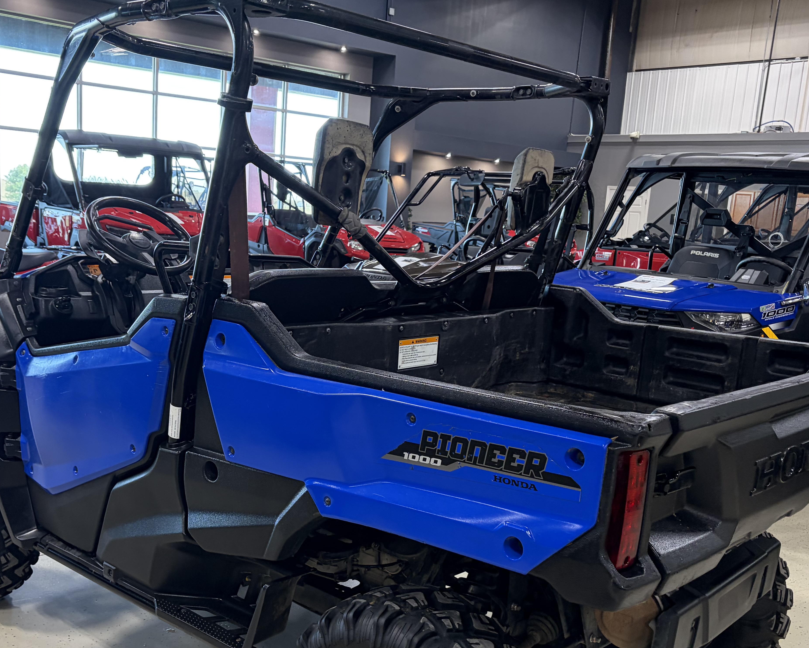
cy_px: 409
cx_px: 375
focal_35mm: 39
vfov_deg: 38.0
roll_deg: -3.2
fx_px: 934
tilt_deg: -9.1
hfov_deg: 46.8
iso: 160
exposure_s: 1/60
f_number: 1.6
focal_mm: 5.96
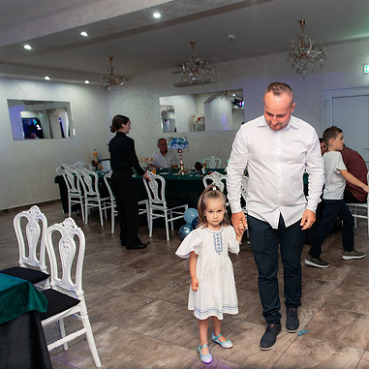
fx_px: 374
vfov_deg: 52.5
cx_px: 270
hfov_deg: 50.7
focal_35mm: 31
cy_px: 183
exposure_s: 1/250
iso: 2500
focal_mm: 24
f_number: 3.5
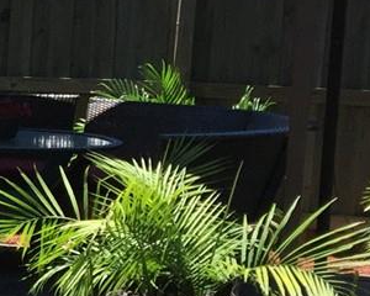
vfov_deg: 10.2
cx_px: -455
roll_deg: -2.2
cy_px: 234
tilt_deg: -7.6
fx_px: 1654
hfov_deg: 11.1
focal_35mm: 151
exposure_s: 1/1163
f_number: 2.2
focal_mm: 4.15
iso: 32
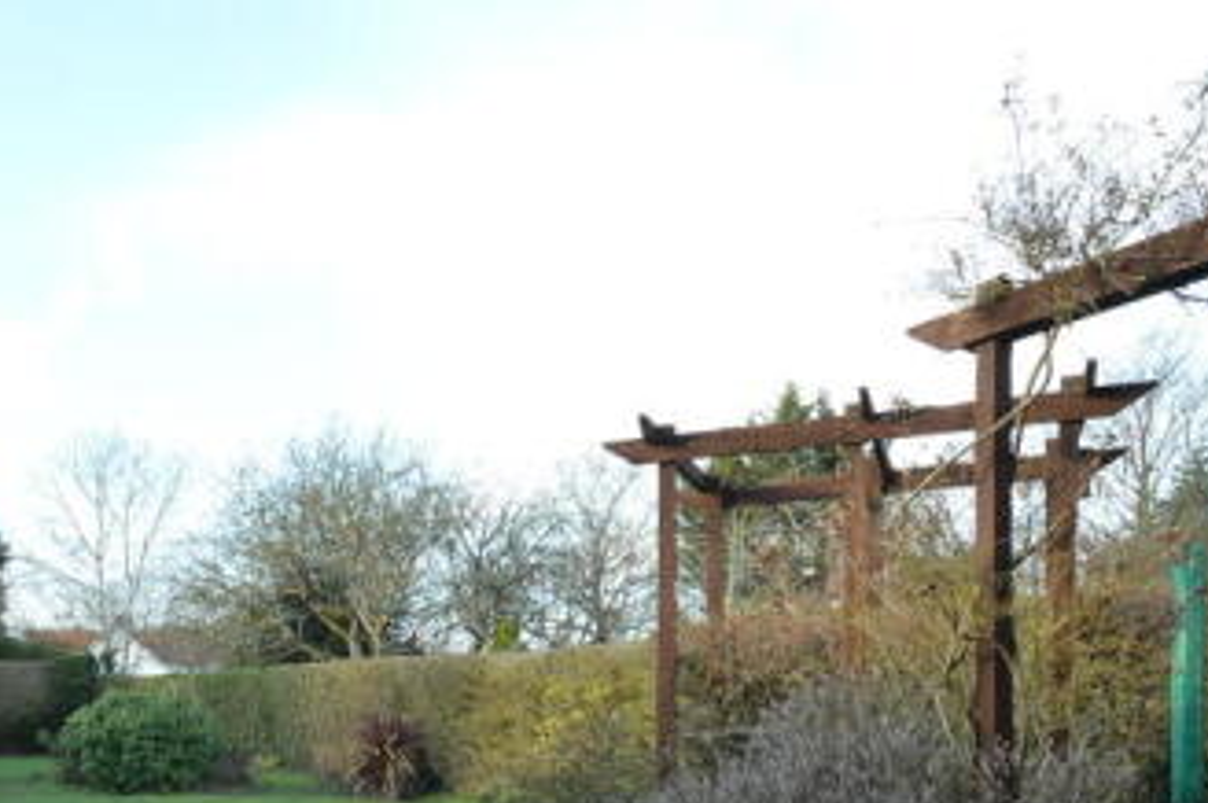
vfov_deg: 31.9
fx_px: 1307
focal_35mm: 39
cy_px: 770
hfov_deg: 44.9
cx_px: 114
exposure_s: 1/60
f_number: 7.1
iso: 200
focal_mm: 13
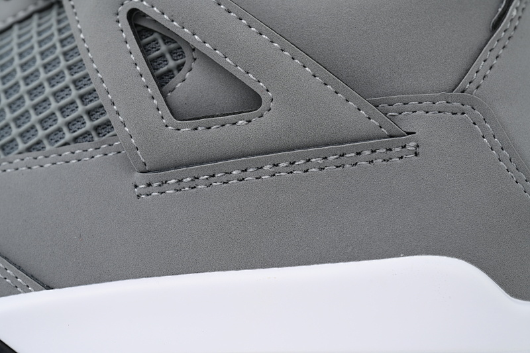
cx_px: 265
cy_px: 176
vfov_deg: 14.7
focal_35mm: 93
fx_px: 1369
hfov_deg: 21.9
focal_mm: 93
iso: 400
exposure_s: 1/100
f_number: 10
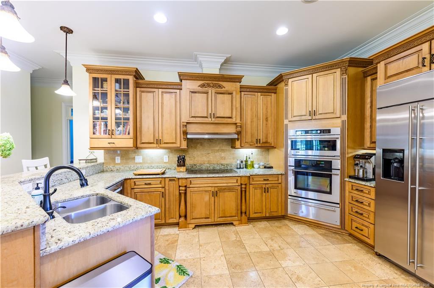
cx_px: 217
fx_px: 169
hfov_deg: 104.3
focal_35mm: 14
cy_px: 144
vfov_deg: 81.1
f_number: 8
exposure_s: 1/10
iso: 64
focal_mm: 14
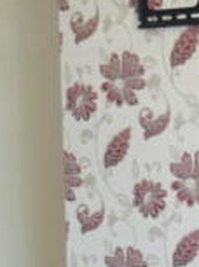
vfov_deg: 15.1
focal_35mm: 126
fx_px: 970
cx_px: 55
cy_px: 331
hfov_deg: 11.7
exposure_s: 1/30
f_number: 2.8
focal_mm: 5.5
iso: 100
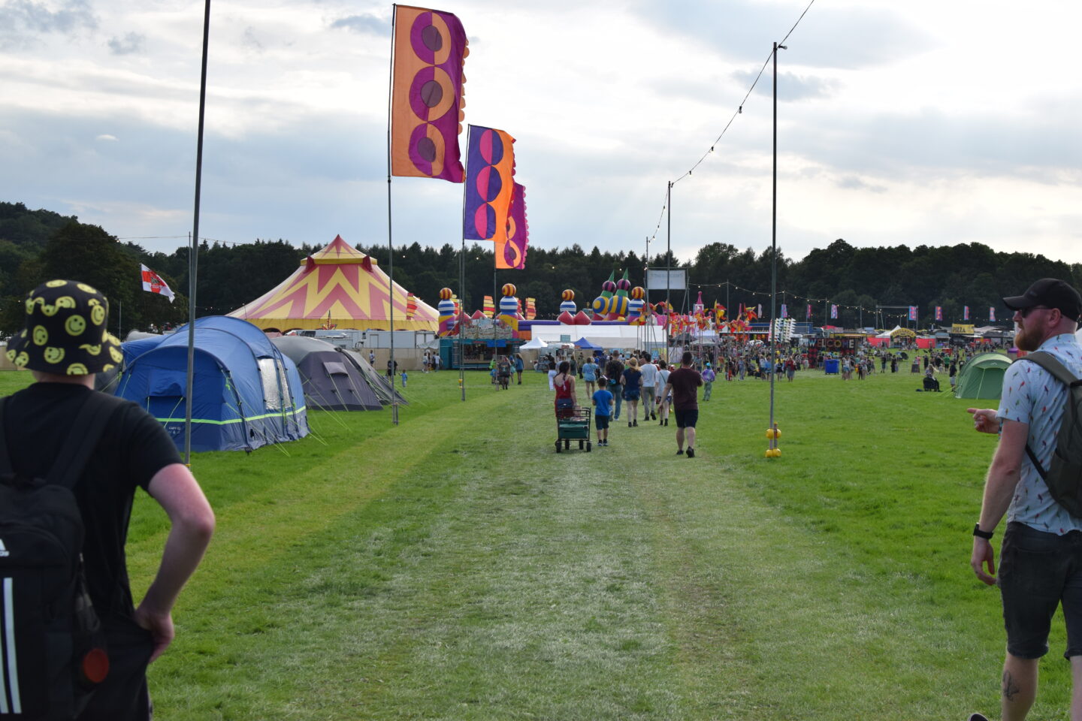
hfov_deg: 37.9
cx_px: 541
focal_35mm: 52
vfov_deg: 25.8
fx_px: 1578
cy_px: 360
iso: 400
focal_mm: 35
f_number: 7.1
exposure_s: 1/1600
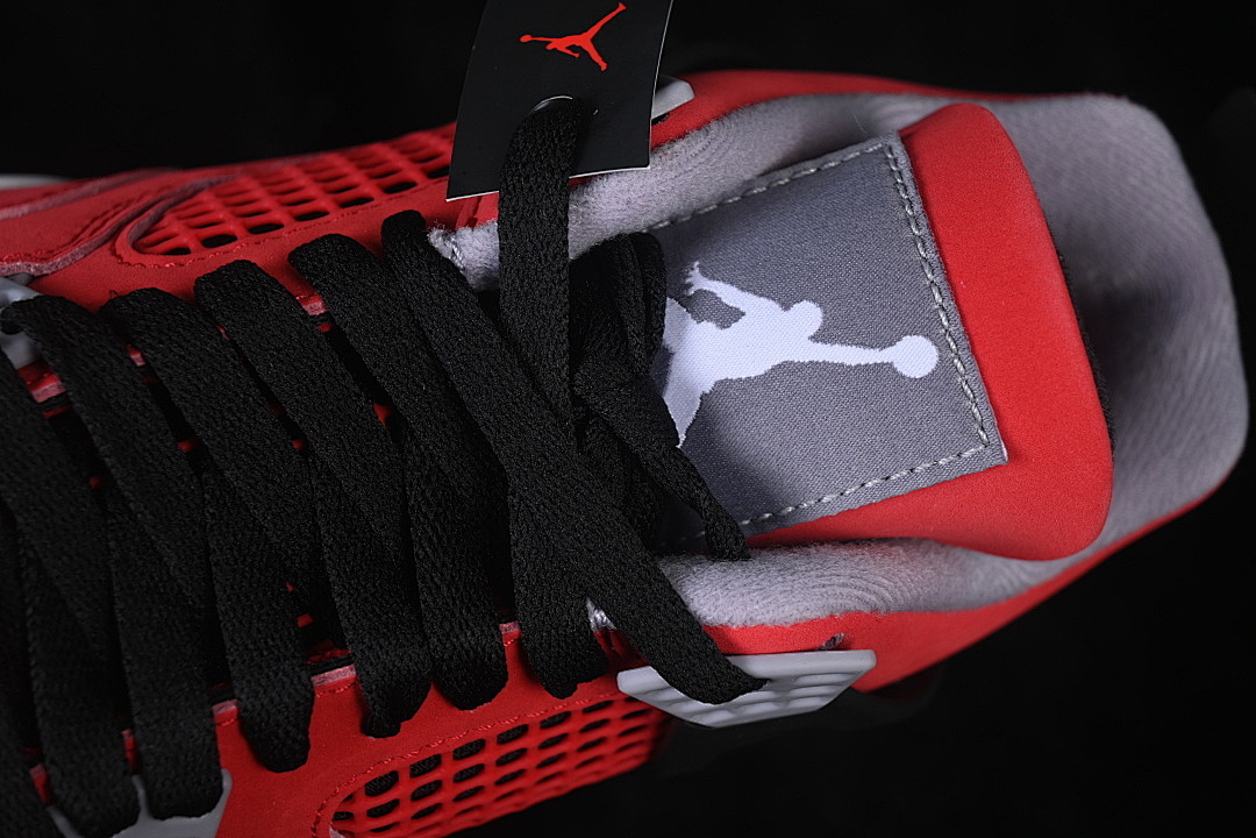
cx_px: 628
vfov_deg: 18.2
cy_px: 419
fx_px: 2616
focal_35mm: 75
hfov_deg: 27.0
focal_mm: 50
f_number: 7.1
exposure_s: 1/60
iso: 160
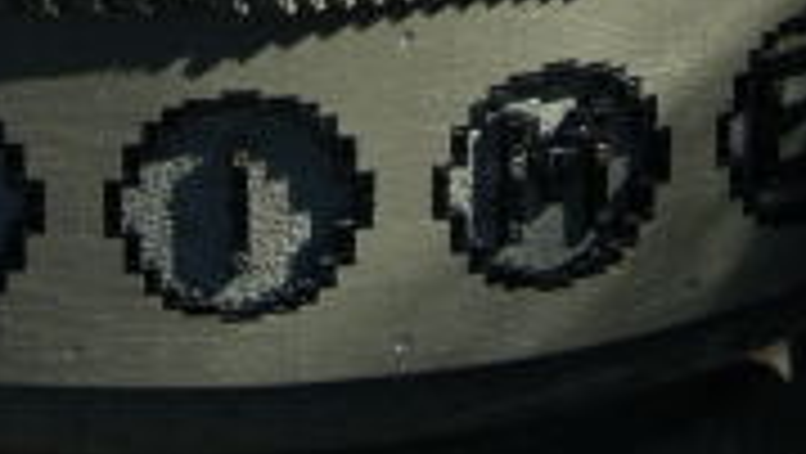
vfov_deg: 6.1
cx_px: 131
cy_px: -387
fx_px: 4211
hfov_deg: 10.9
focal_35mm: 197
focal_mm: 35
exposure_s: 1/160
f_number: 6.3
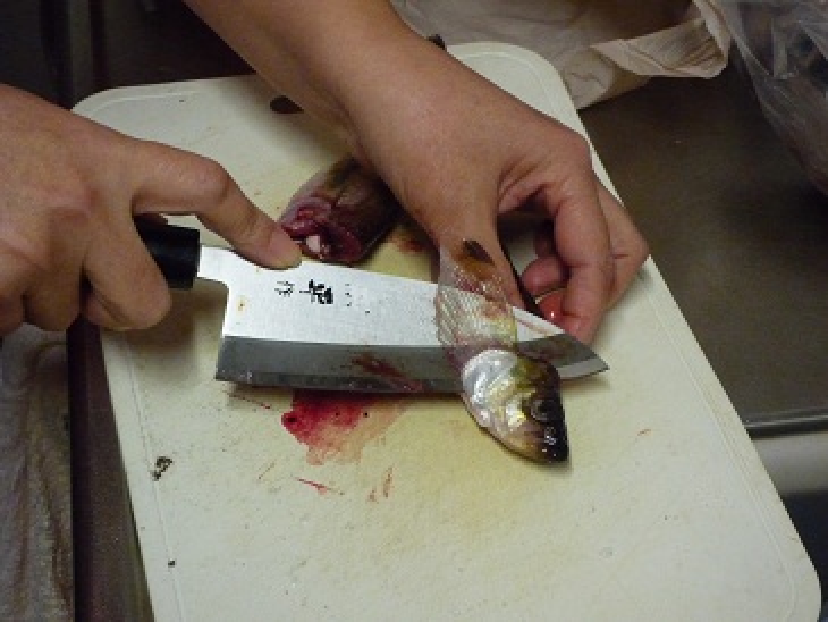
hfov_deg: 24.4
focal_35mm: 80
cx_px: 414
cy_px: 311
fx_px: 1914
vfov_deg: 18.4
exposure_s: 1/60
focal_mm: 14.1
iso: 800
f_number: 5.2
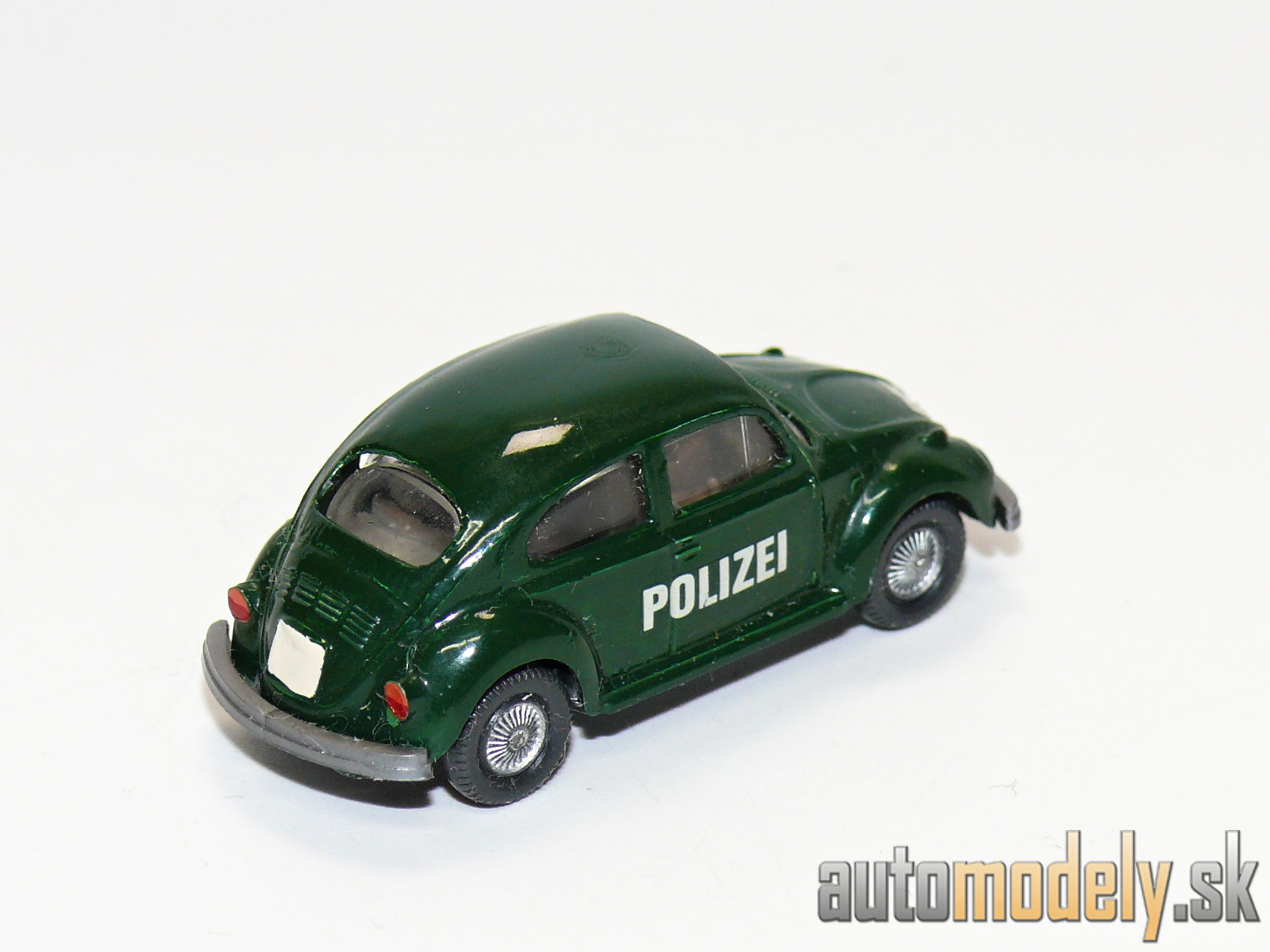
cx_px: 635
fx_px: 5760
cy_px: 476
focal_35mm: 157
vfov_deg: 9.5
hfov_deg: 12.6
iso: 100
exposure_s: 1/30
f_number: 4
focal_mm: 18.7
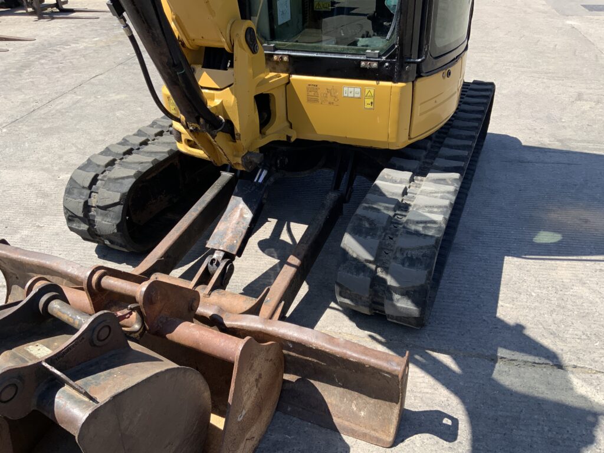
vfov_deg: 48.2
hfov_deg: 61.7
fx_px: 506
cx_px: 302
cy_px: 226
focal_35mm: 29
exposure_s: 1/781
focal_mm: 3
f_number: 1.8
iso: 16
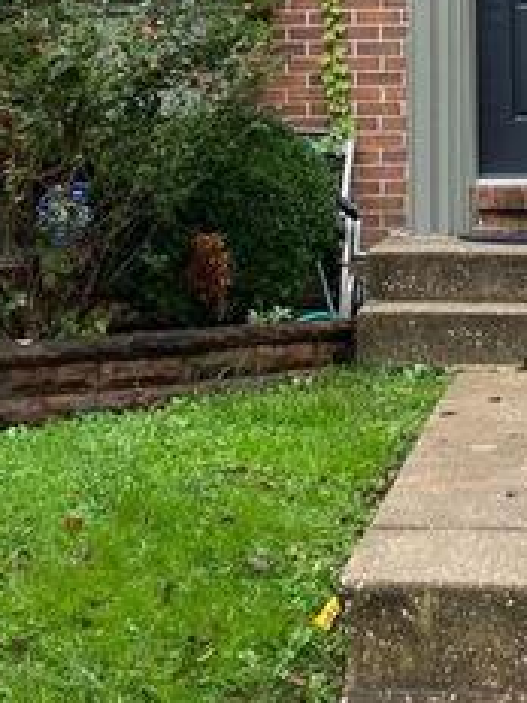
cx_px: 400
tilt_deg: +9.7
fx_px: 1746
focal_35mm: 86
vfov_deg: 21.5
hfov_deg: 17.1
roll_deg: -1.6
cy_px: -91
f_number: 1.8
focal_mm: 4.25
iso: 32
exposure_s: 1/129
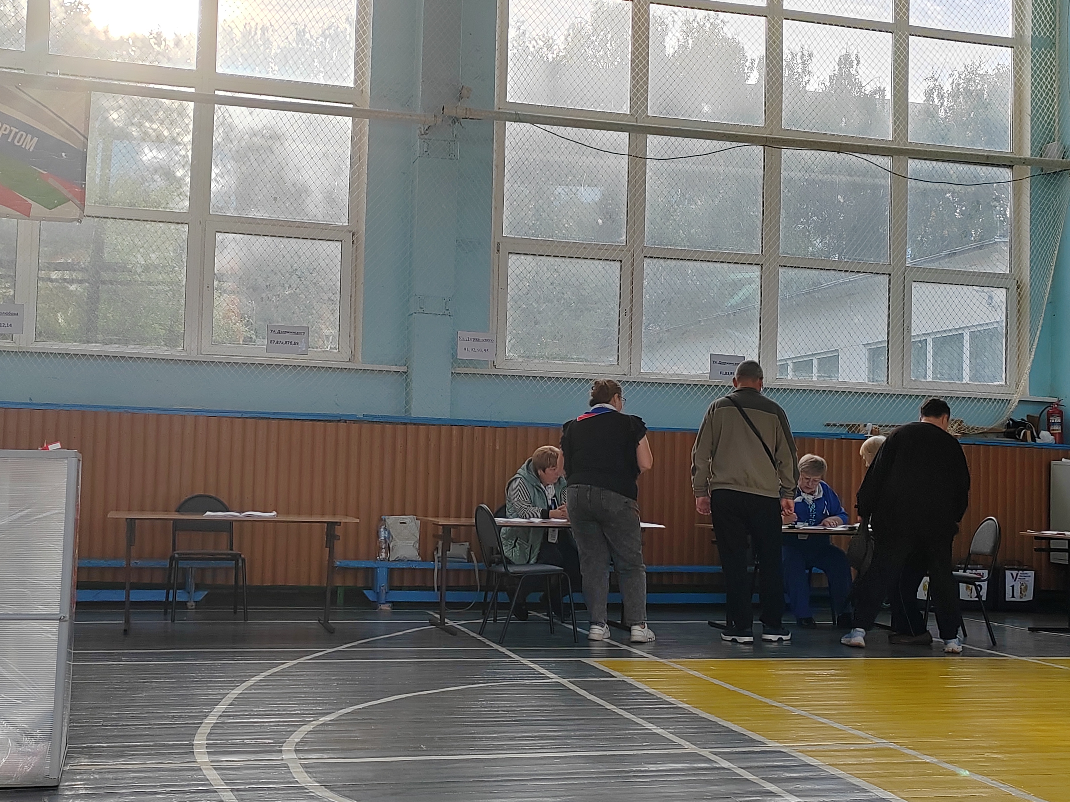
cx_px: 535
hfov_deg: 41.2
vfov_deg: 31.5
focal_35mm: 46
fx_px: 1422
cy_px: 401
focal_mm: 5.52
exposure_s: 1/480
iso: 100
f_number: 1.9
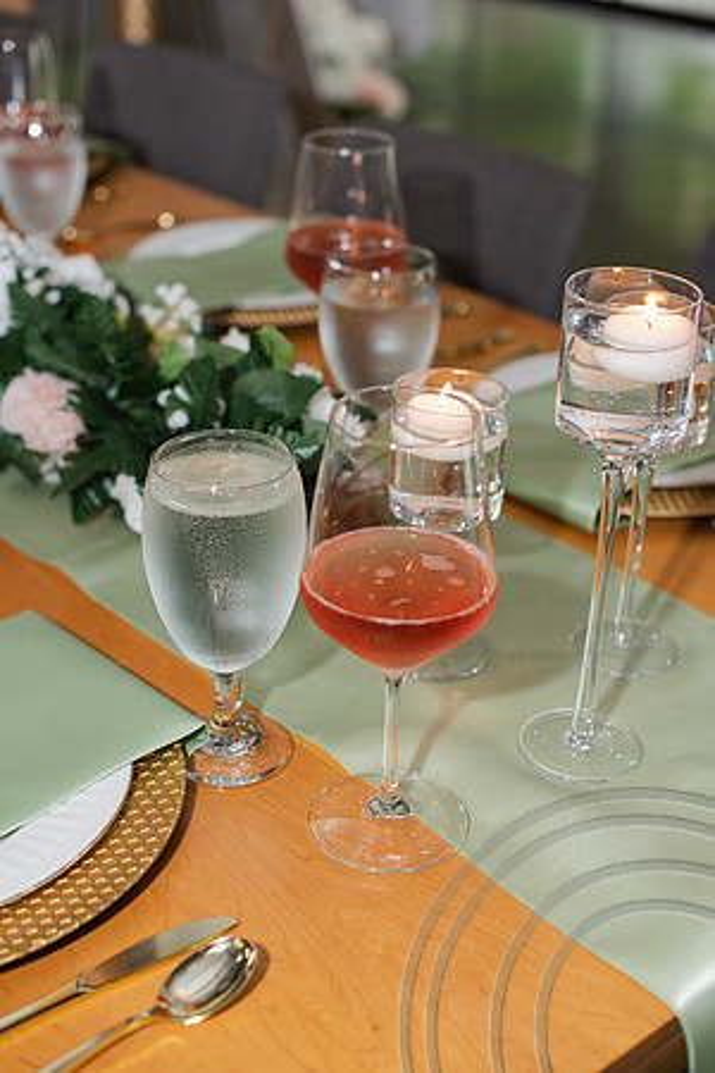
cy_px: 536
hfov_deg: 27.0
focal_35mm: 50
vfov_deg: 39.6
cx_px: 358
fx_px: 1489
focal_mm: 50
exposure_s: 1/200
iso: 800
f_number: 3.2
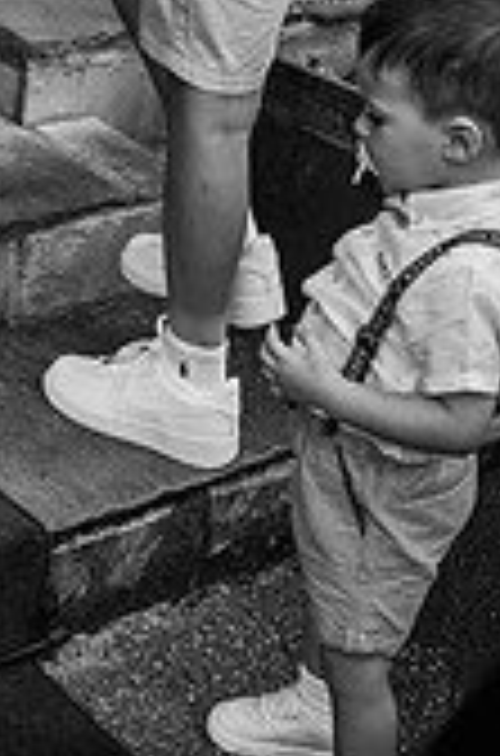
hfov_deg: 14.0
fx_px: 1970
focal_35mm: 94
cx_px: -124
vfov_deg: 21.6
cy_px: 230
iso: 100
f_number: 4.5
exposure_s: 1/320
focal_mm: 35
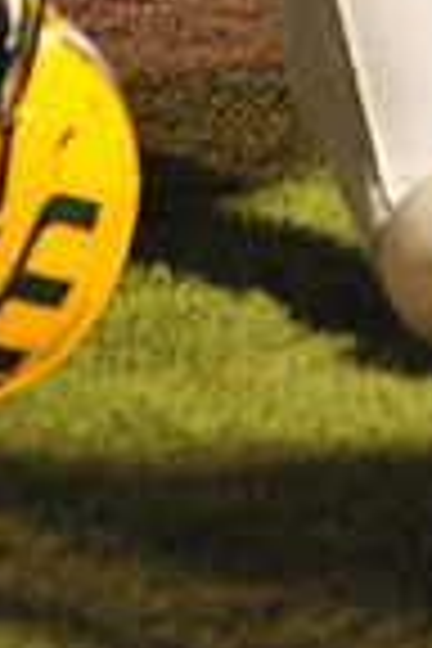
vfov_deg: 2.5
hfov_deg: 1.7
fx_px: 14543
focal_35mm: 808
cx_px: 720
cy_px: -608
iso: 5000
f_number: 5.6
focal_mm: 200
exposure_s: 1/200
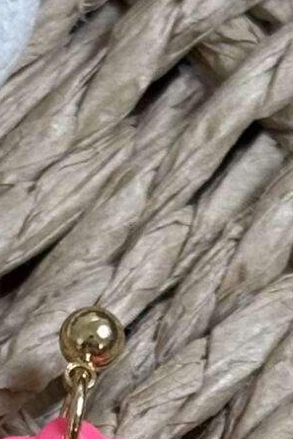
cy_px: 891
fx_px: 3794
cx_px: 168
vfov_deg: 6.4
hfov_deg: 4.4
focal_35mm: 311
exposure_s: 1/60
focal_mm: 5.96
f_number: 1.6
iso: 64
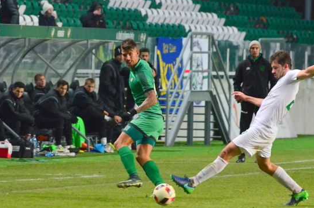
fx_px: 4430
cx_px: 128
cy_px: 90
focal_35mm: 509
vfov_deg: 2.7
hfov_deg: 4.1
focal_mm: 230
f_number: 5.6
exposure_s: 1/400
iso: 4000
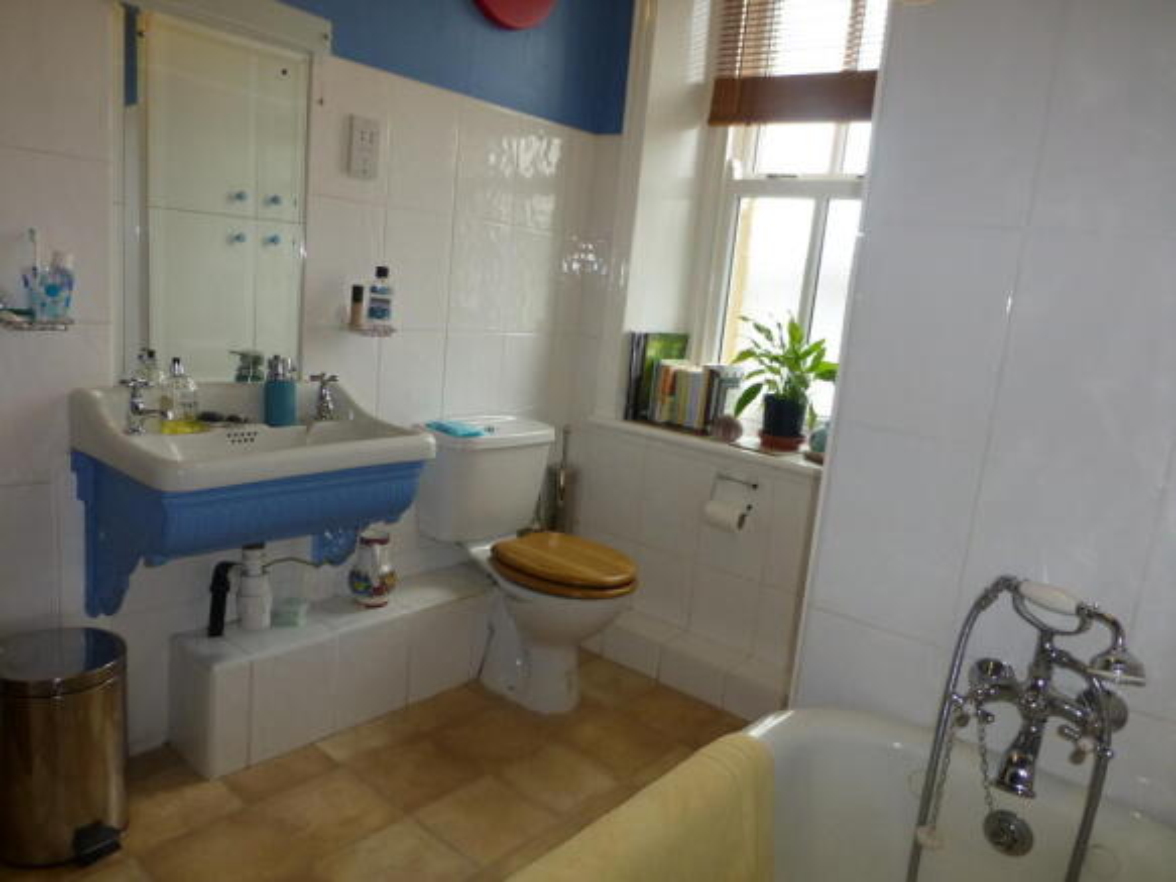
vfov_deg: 56.8
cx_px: 588
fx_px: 815
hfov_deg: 71.6
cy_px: 441
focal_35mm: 24
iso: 250
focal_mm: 4.3
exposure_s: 1/60
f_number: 3.3
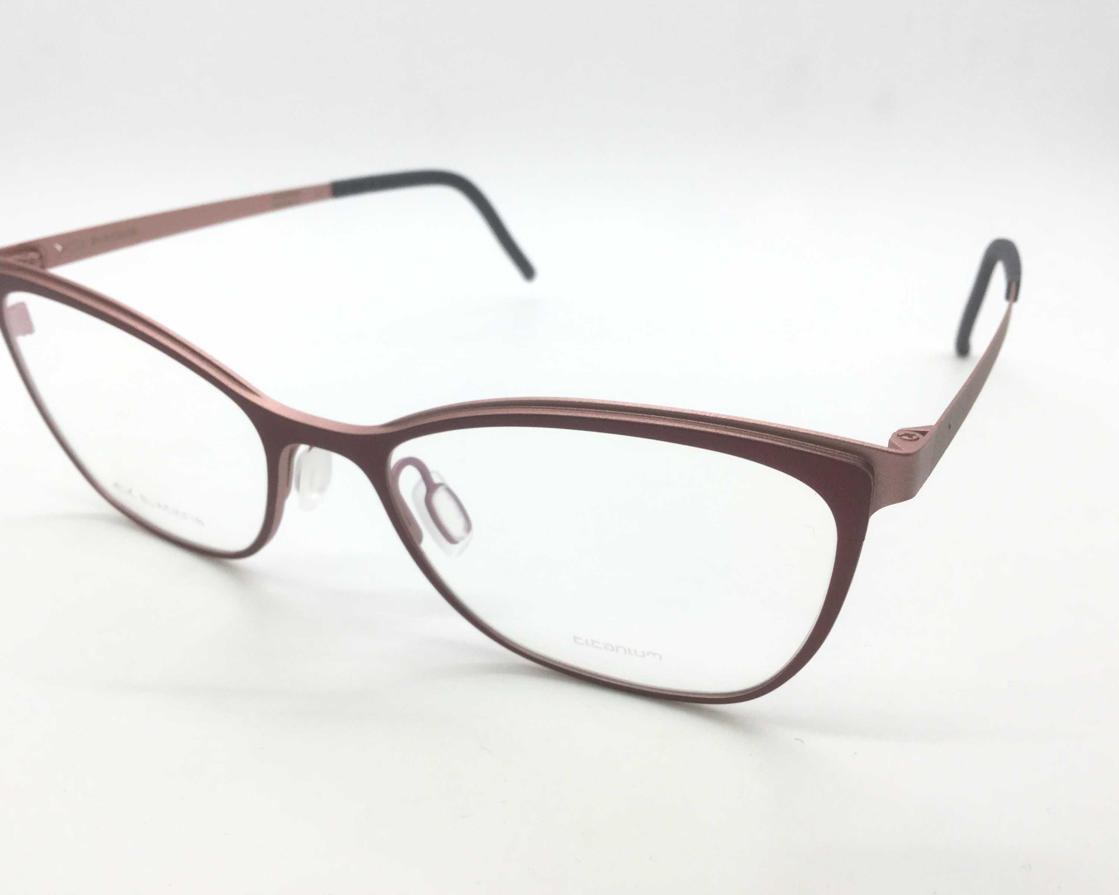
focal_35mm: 33
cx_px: 541
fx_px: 1093
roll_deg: -0.3
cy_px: 444
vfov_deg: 44.5
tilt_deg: -31.1
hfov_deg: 54.2
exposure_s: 1/100
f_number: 2.4
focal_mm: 3.3
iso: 40
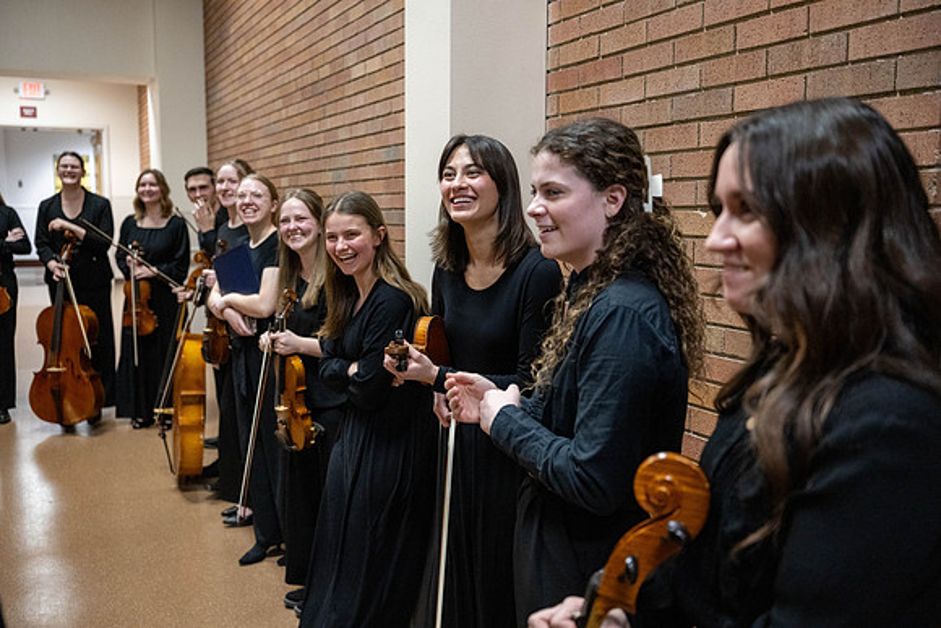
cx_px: 470
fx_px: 876
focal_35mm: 34
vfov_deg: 39.4
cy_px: 314
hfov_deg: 56.5
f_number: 2.8
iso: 6400
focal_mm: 33.5
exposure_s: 1/250
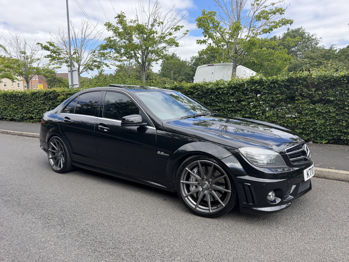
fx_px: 242
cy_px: 131
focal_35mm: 24
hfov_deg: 71.6
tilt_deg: -7.4
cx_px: 174
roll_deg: +0.8
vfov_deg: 56.8
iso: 100
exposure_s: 1/2169
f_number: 1.78
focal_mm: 6.76
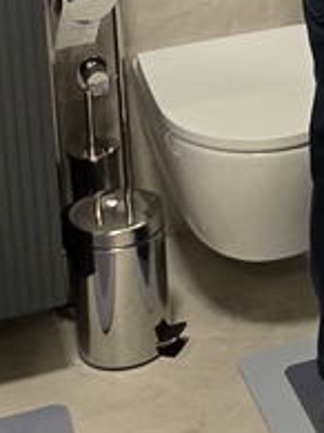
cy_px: -184
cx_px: 342
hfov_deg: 15.1
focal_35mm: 96
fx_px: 1199
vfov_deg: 18.5
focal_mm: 2.2
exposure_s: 1/100
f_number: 1.9
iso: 250
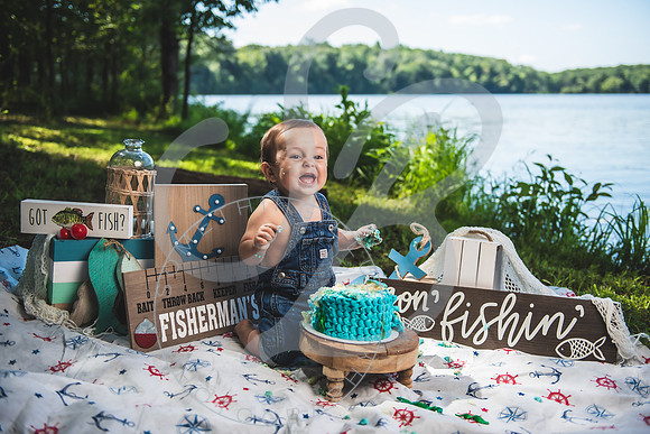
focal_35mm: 37
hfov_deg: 52.1
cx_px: 325
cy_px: 217
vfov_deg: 36.2
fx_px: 664
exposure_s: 1/640
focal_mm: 36
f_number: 2.8
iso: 100
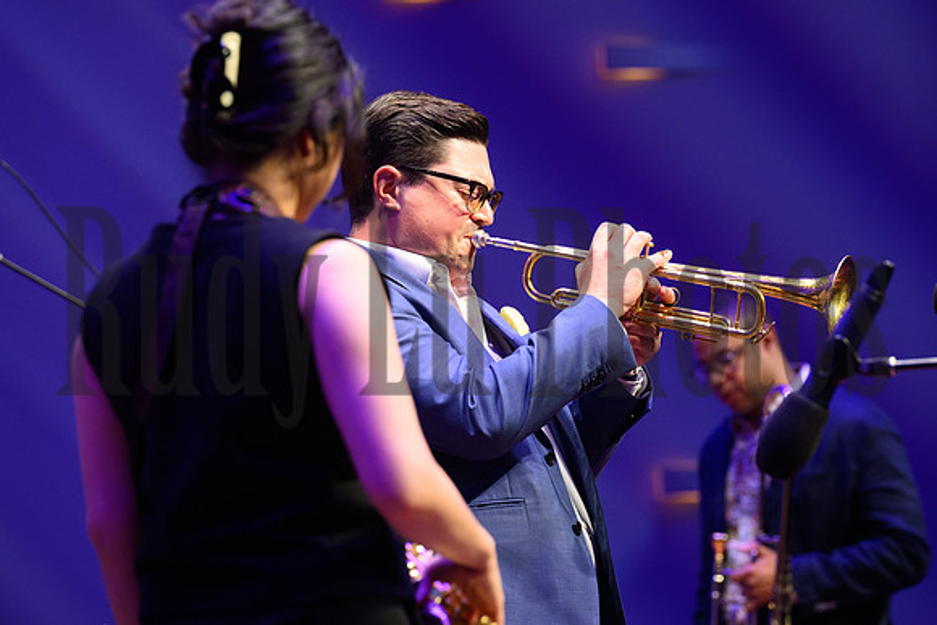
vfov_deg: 7.6
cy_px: 312
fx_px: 4686
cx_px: 468
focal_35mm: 180
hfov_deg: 11.4
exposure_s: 1/320
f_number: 5.6
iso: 3200
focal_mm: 180
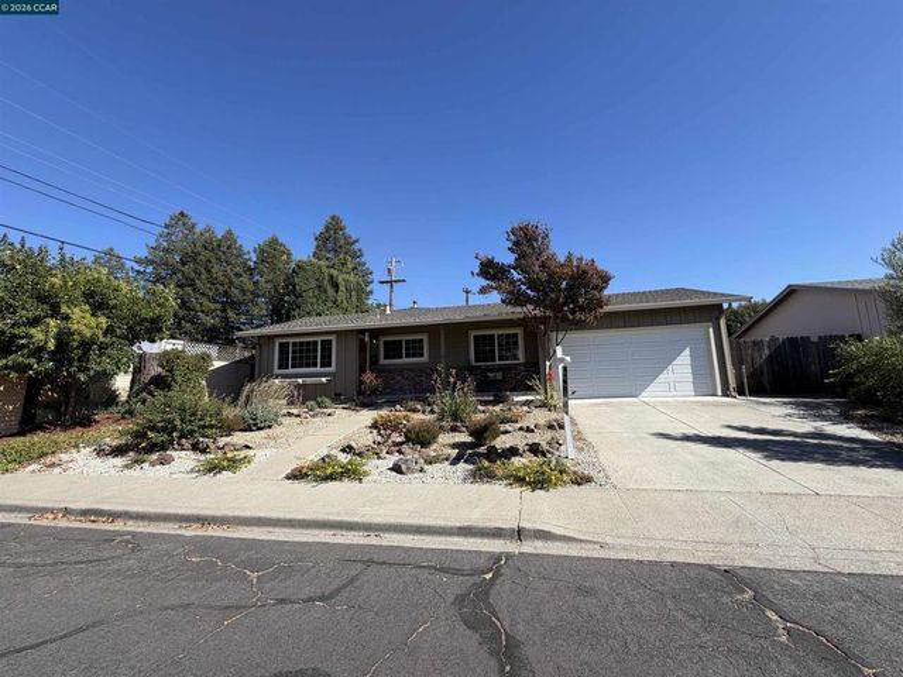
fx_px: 365
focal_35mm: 14
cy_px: 338
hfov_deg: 102.1
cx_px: 452
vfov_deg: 85.7
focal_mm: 2.22
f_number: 2.2
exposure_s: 1/770
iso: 25
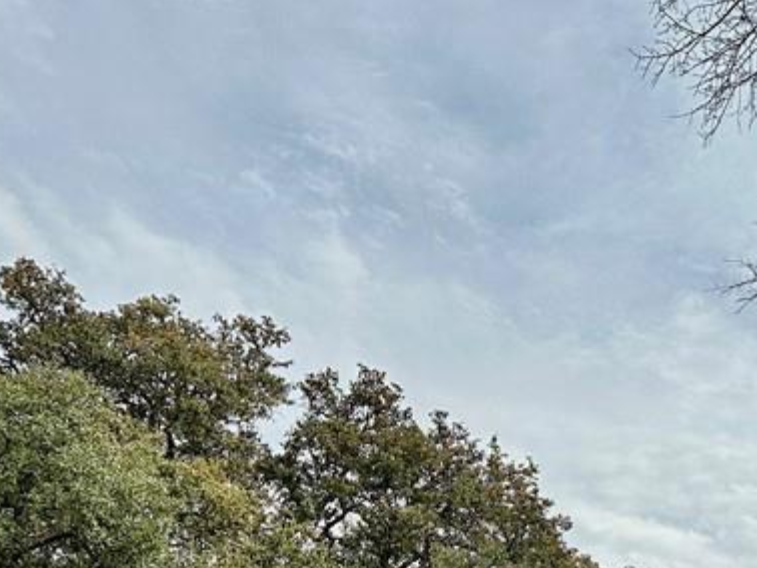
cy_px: 732
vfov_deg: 20.7
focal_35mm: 65
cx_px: 773
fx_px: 1422
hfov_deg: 27.9
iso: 80
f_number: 1.78
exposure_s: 1/7576
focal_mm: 6.86
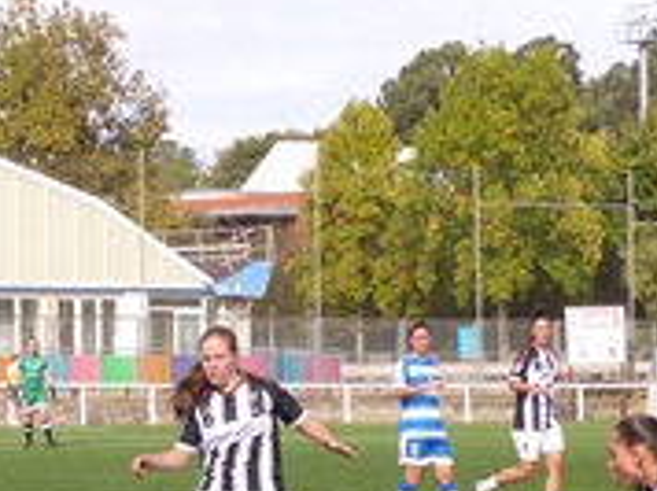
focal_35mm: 185
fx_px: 3507
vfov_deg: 8.0
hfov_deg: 10.7
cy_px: 522
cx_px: 273
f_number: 4
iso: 100
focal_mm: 12.5
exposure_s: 1/640
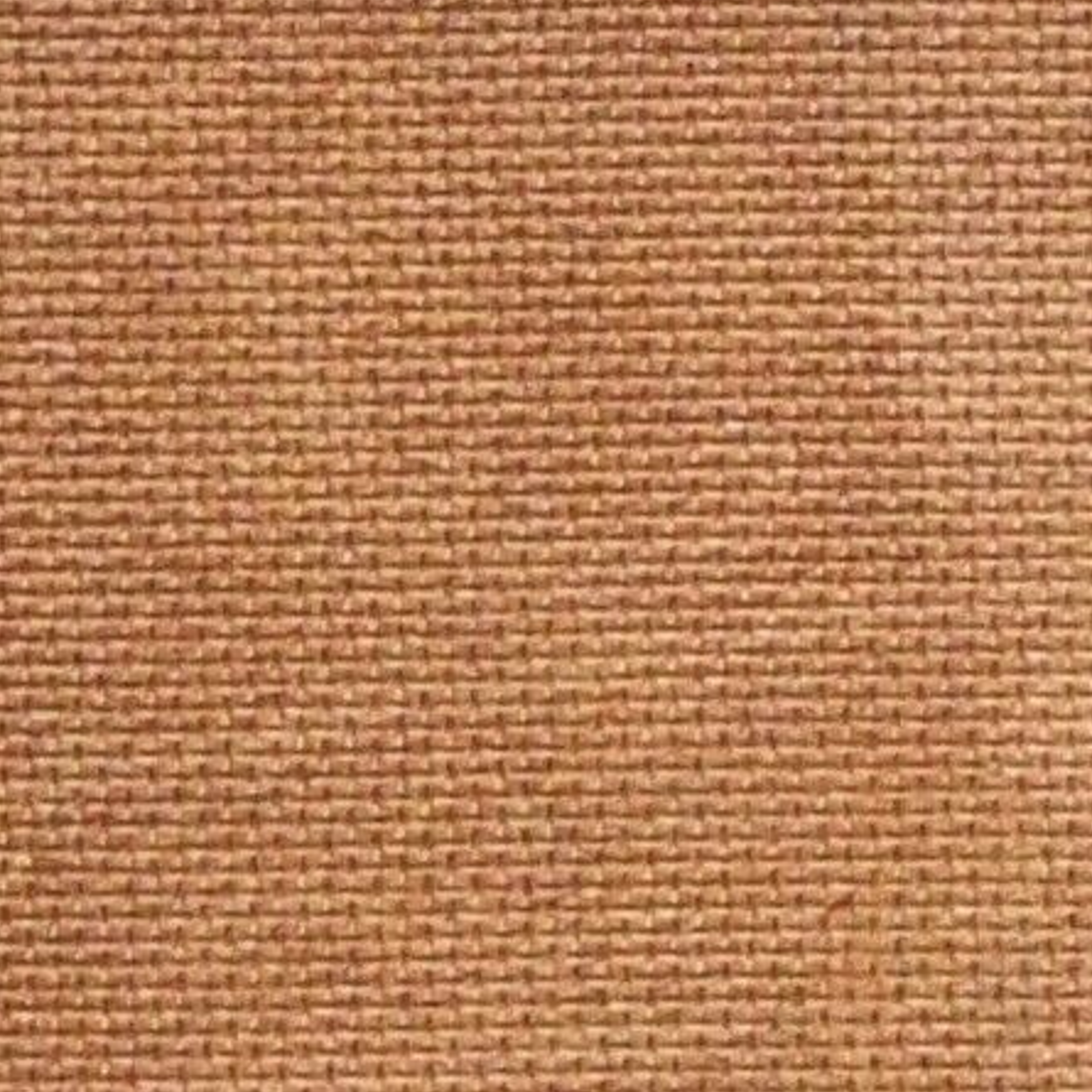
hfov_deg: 4.6
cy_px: 1718
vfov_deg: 4.8
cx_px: 3114
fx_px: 13027
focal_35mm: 365
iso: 2000
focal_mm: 20
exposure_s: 1/60
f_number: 1.7
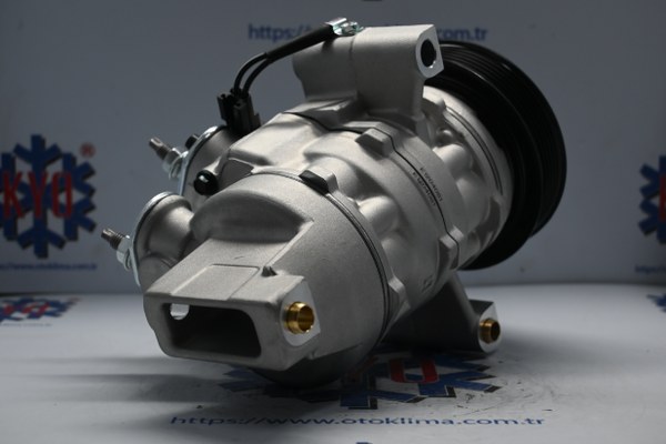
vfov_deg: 22.6
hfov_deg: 33.4
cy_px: 222
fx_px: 1110
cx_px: 333
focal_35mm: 60
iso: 320
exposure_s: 1/60
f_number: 5.6
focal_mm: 40
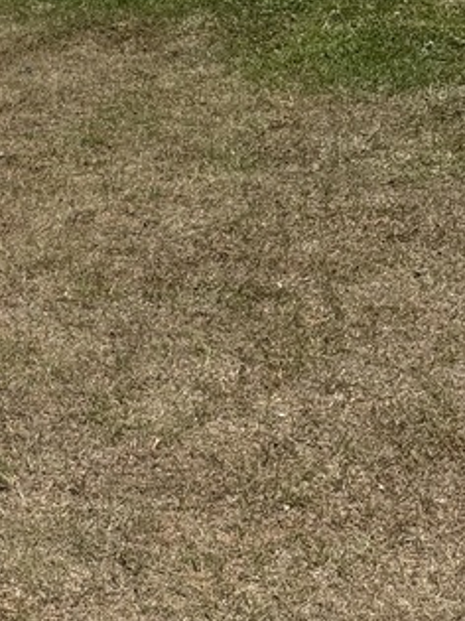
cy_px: -73
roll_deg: +11.6
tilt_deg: -6.2
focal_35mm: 78
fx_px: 1398
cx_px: -268
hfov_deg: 16.8
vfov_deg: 23.4
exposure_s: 1/6711
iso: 80
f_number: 1.78
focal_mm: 6.76
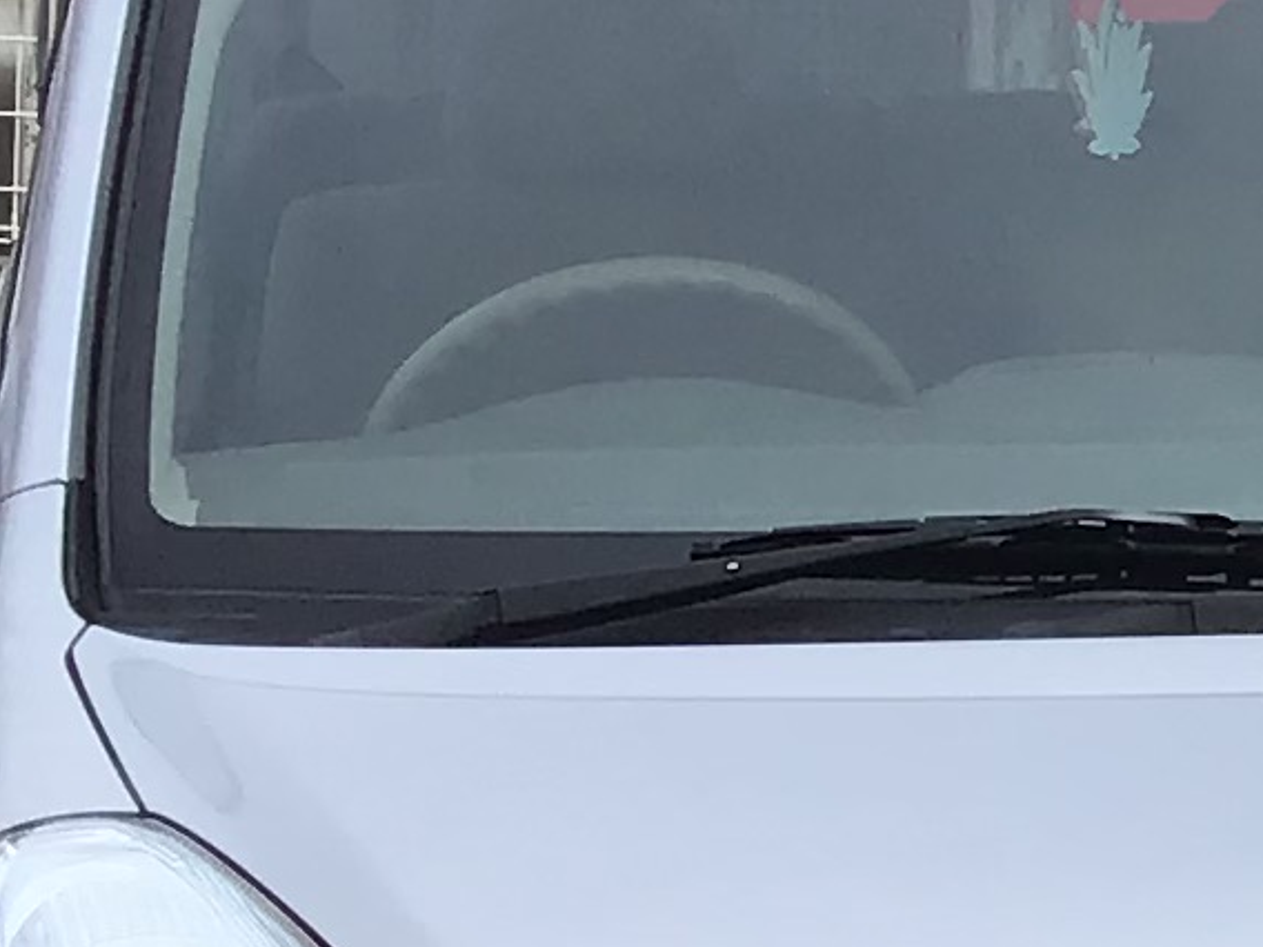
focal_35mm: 178
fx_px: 6495
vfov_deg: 8.3
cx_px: 2915
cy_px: 336
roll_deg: -3.7
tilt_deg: -4.1
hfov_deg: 9.9
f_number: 2.4
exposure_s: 1/905
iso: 25
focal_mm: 3.3
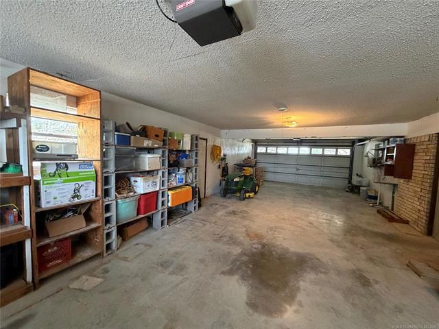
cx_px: 220
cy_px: 164
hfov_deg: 102.1
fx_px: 178
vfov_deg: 85.7
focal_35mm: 14
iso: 500
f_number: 2.2
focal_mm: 2.22
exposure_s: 1/60
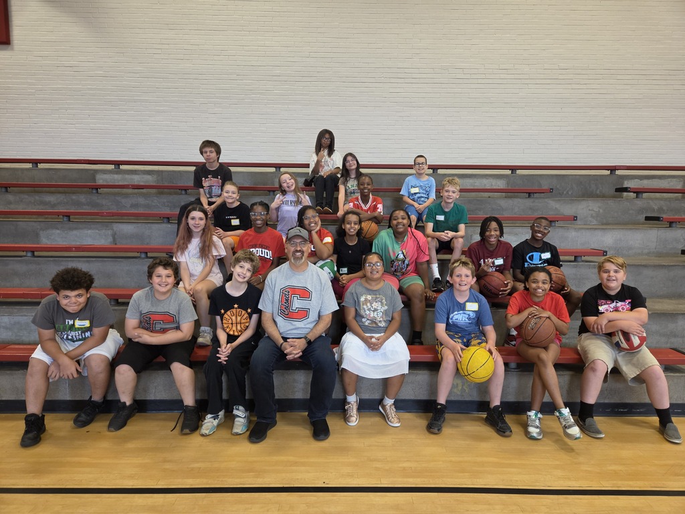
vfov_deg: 58.9
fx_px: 455
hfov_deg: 73.9
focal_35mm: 23
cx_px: 342
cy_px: 257
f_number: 1.8
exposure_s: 1/120
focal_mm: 5.4
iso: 250
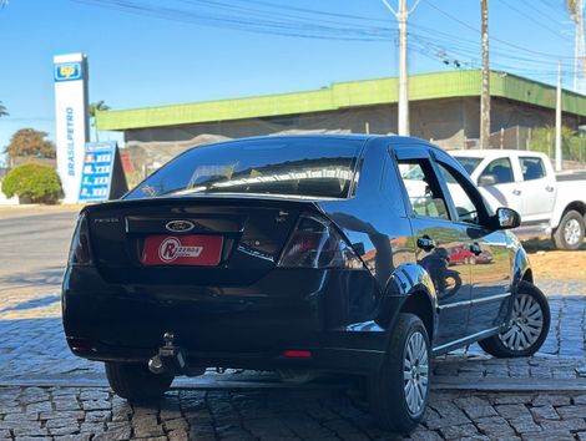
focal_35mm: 48
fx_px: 814
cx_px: 293
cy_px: 220
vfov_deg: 30.3
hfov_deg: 39.6
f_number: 1.78
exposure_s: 1/714
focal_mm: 6.86
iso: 80
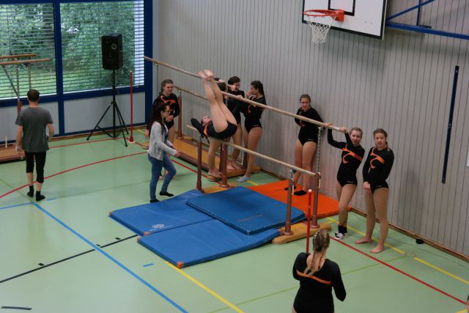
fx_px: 834
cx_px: 234
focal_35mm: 64
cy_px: 156
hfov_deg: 31.4
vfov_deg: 21.3
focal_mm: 42
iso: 1600
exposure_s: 1/60
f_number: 5
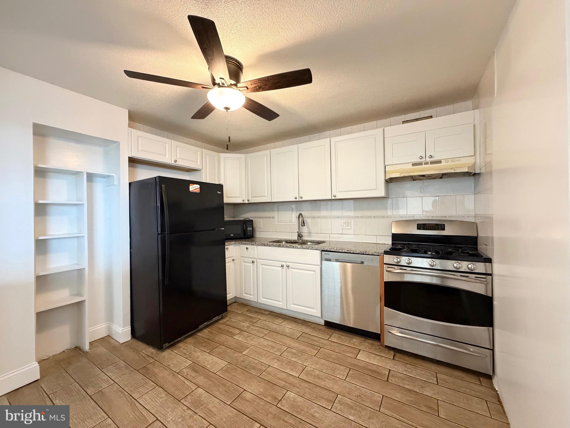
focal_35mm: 14
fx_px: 231
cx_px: 285
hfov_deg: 102.1
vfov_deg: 85.7
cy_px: 214
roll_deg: +0.7
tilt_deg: +0.3
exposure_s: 1/60
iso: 800
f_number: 2.2
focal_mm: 2.22
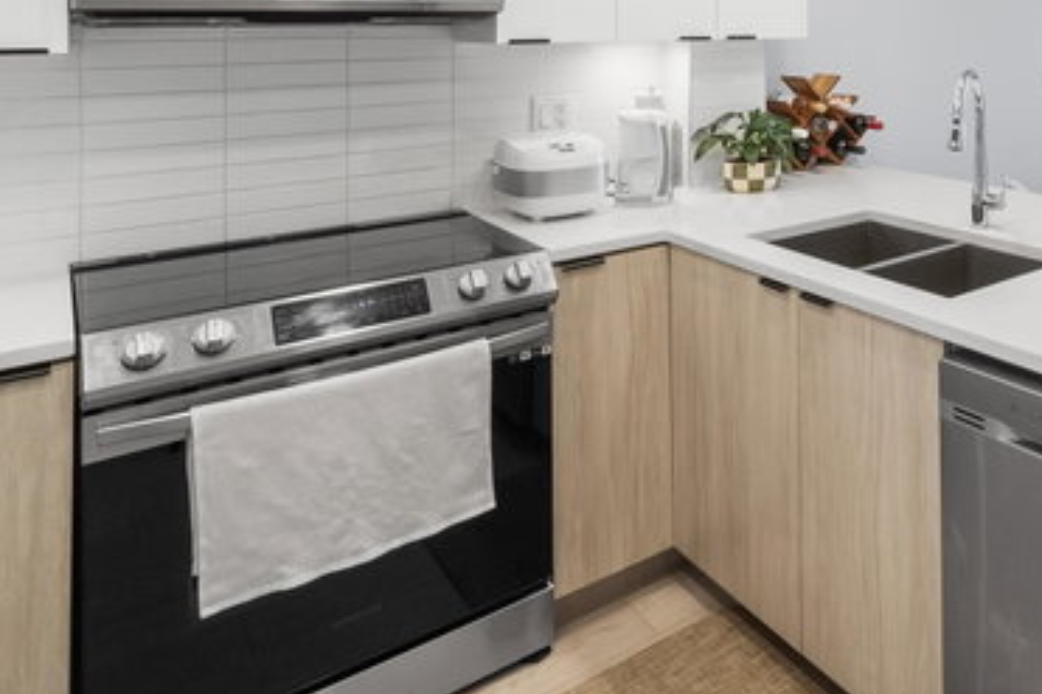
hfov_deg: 53.2
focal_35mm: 29
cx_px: 989
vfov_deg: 40.2
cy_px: 24
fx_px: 841
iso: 250
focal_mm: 9
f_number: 9
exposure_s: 1/2
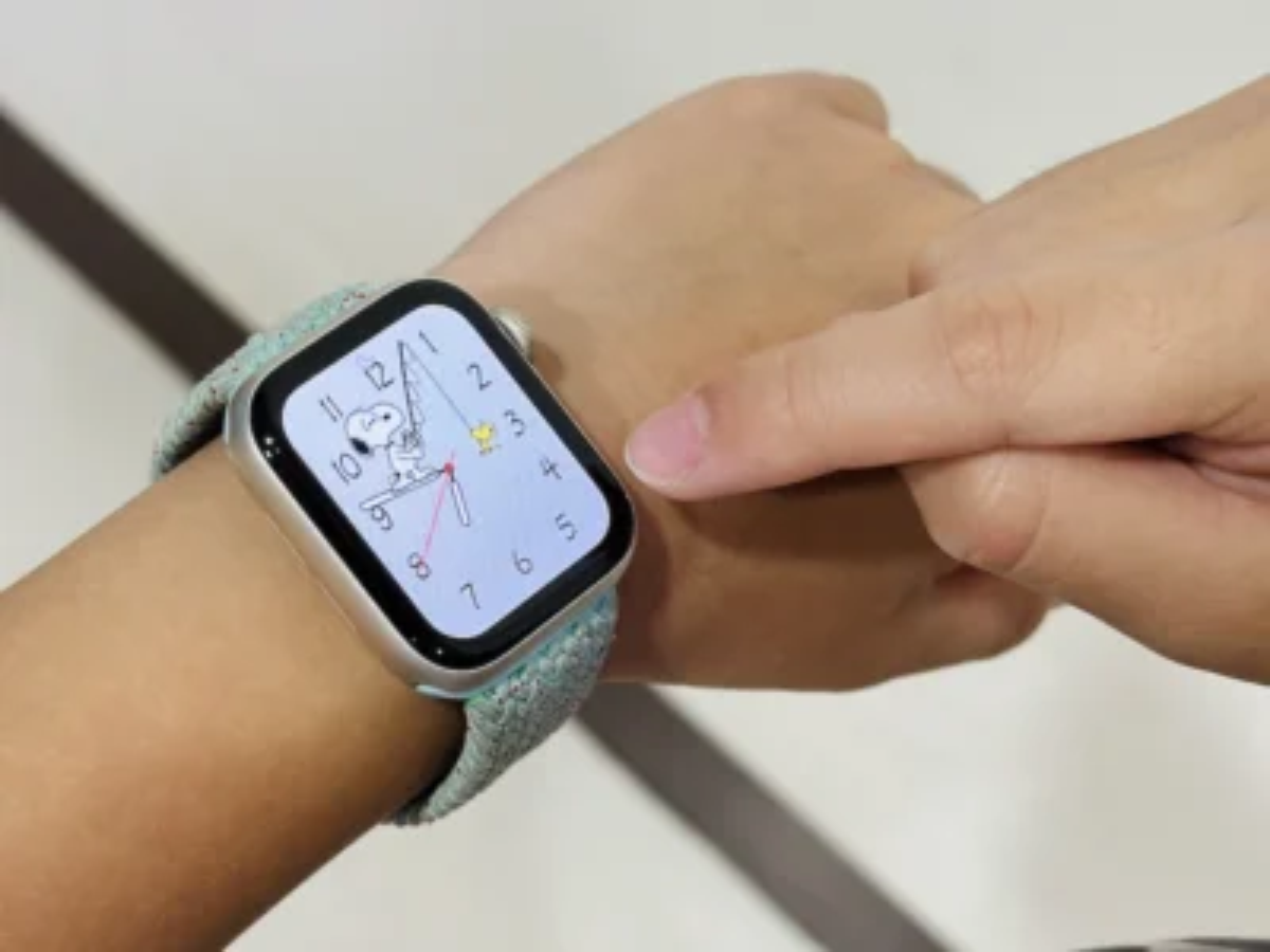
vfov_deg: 30.3
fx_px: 1761
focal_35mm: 48
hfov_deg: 39.7
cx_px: 635
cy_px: 476
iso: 250
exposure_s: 1/40
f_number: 1.78
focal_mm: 6.86
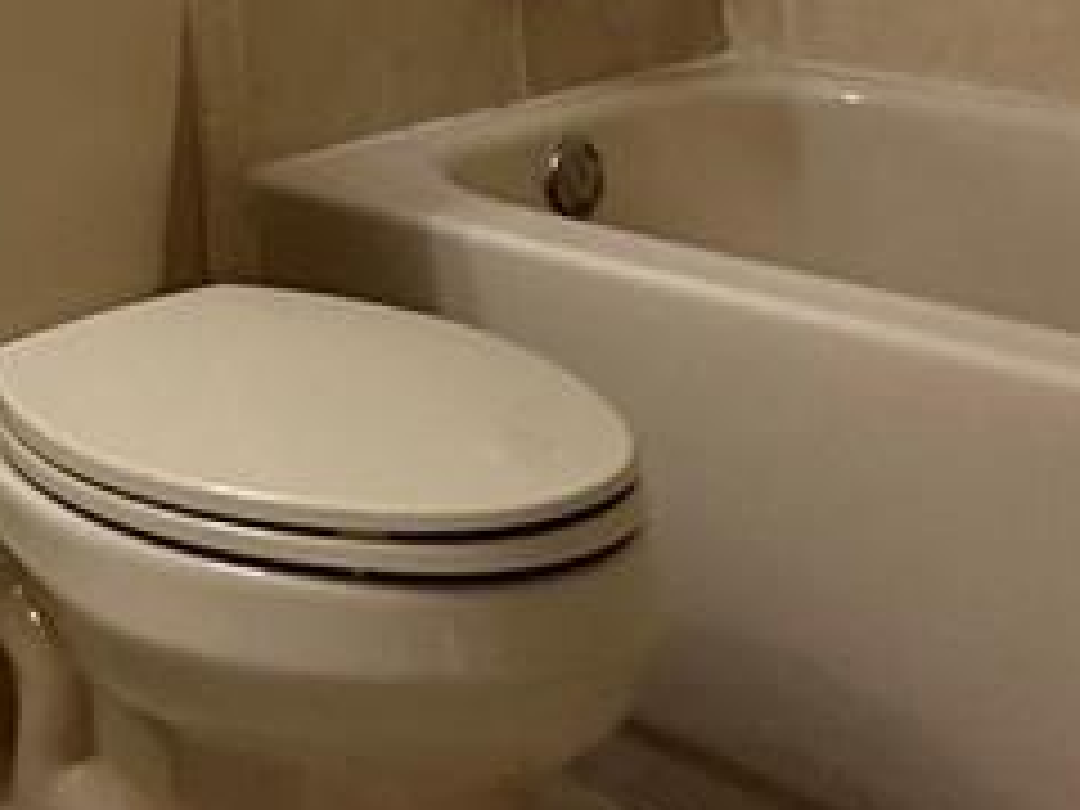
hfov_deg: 25.9
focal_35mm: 70
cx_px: -76
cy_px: -648
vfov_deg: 17.2
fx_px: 2184
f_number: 2.2
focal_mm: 2.22
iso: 320
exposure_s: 1/120
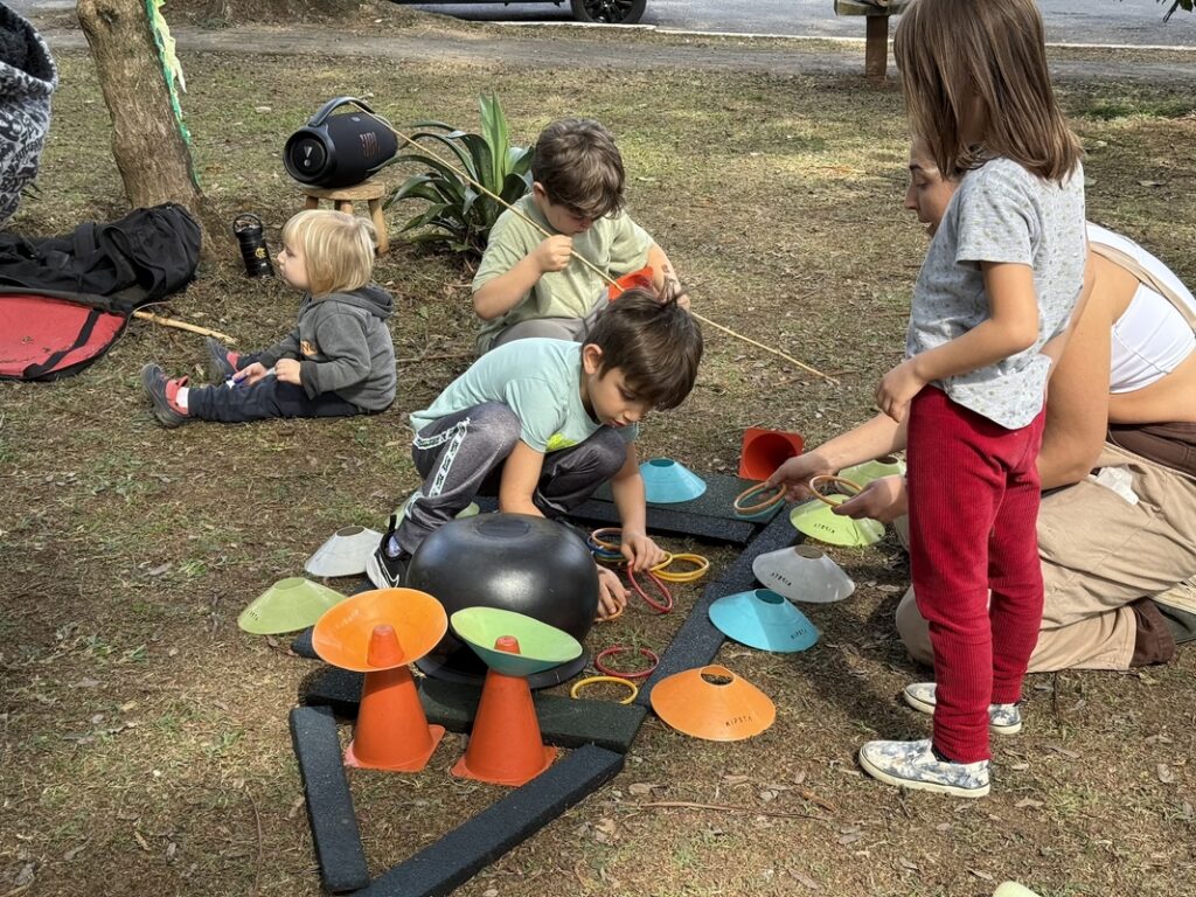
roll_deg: +1.0
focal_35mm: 48
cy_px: 448
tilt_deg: -19.5
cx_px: 598
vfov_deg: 30.3
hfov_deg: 39.7
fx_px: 1658
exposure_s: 1/301
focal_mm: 6.76
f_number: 1.78
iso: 80
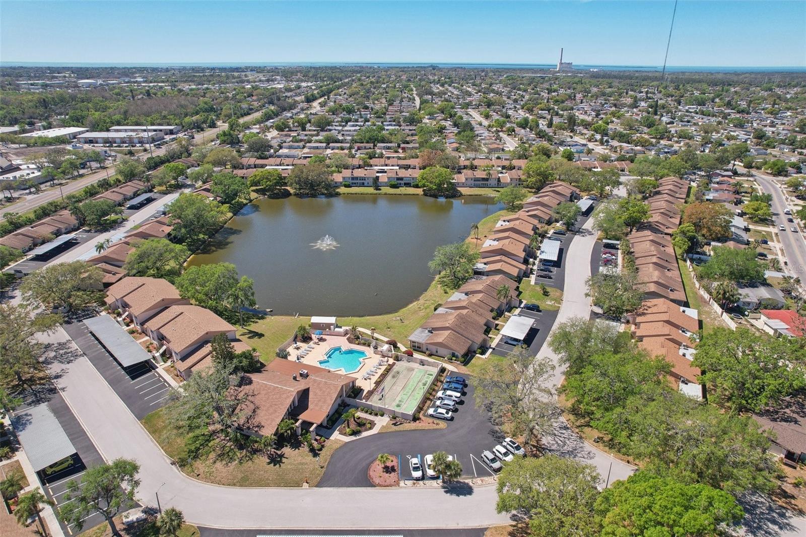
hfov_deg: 78.6
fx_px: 492
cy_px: 268
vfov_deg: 57.2
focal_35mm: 22
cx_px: 403
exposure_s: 1/640
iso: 140
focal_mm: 8.4
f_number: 2.8
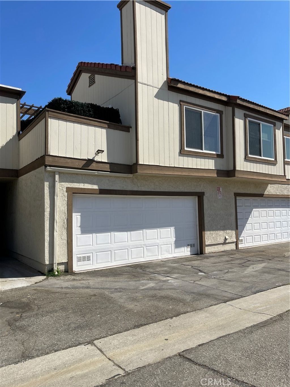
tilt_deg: +3.4
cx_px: 145
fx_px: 279
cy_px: 194
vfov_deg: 69.4
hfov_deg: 54.9
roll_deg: +1.0
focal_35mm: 25
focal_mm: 5.1
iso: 32
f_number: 1.6
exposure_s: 1/4902
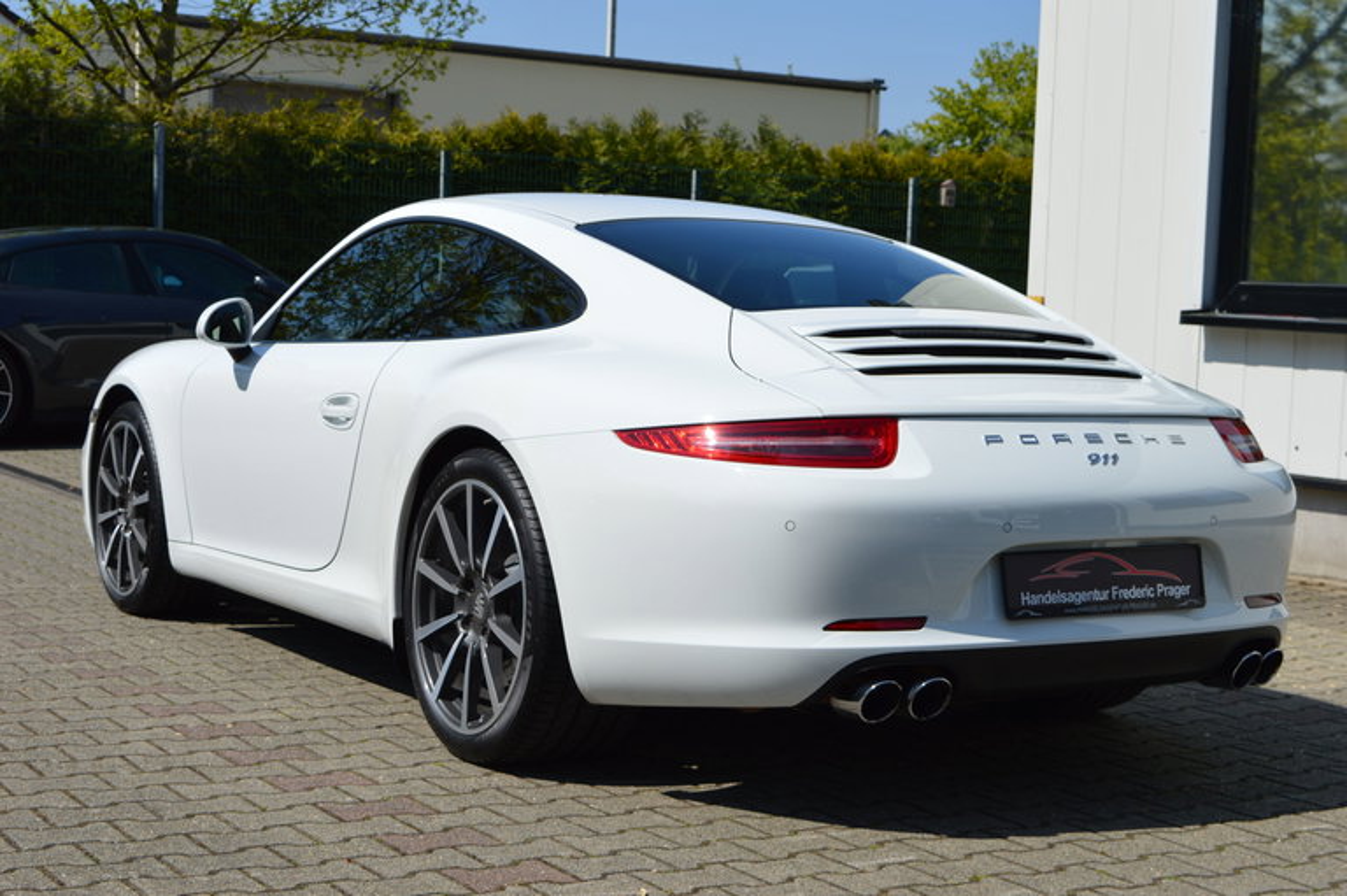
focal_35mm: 57
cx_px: 674
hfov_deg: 35.1
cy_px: 448
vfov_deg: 23.7
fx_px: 2131
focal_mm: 38
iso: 100
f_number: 10
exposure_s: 1/400
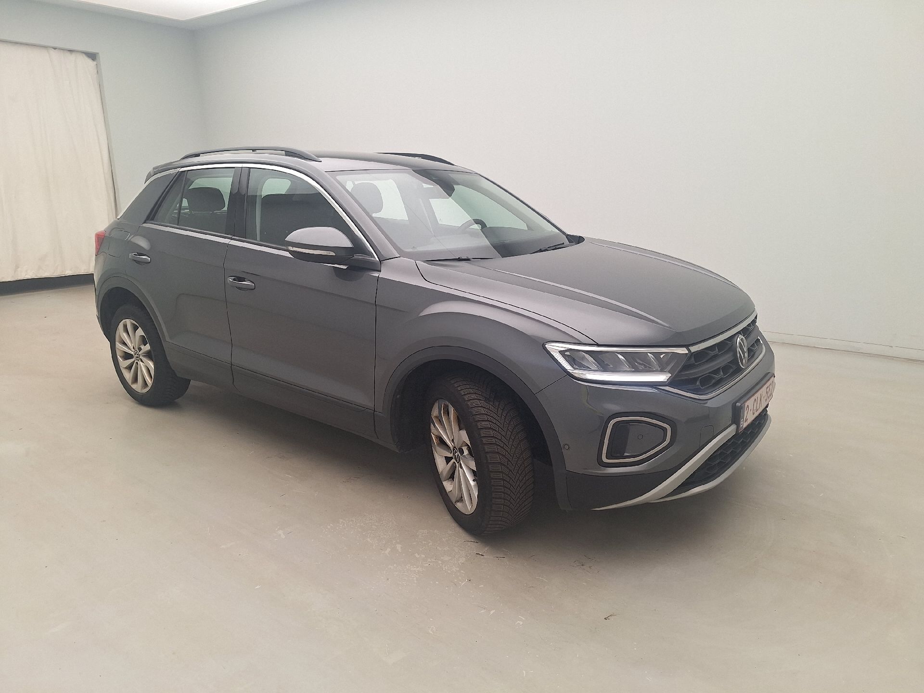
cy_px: 346
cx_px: 462
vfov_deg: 58.9
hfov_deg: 73.9
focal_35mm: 23
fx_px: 614
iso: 50
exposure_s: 1/100
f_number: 1.8
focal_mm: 5.54
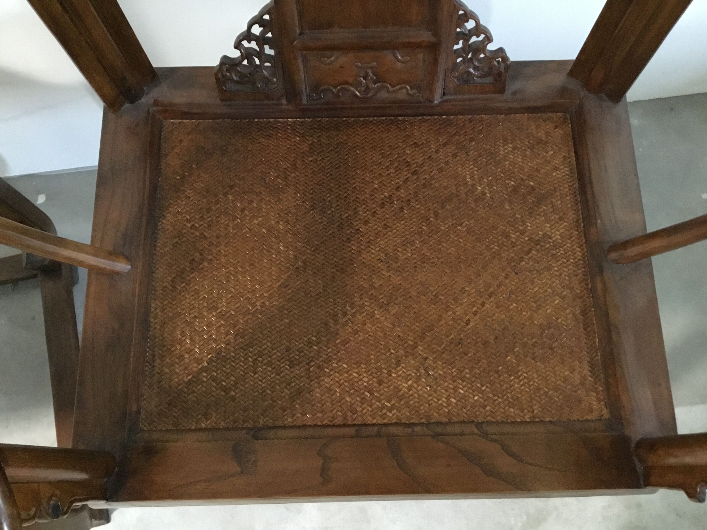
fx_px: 633
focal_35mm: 31
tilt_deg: -73.5
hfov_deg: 58.4
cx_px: 354
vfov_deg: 45.4
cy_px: 265
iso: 400
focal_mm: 3.3
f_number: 2.4
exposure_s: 1/17
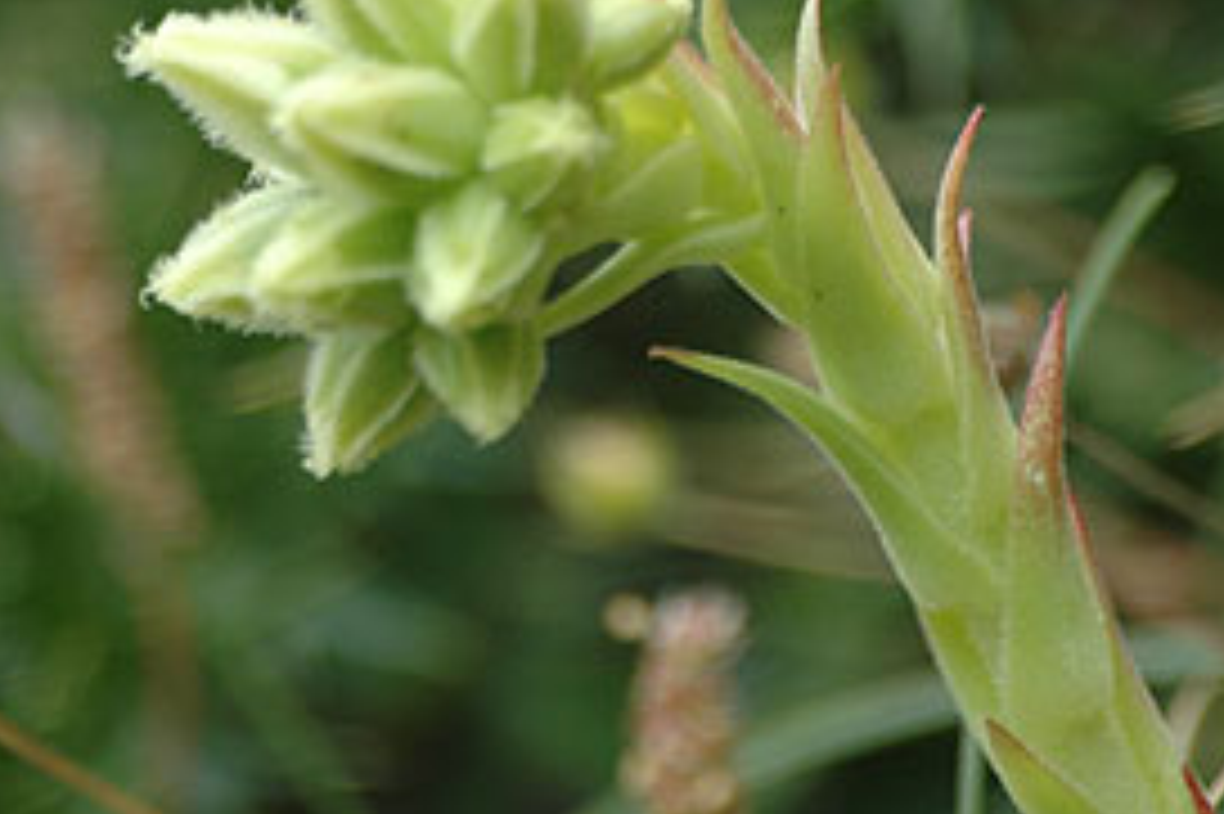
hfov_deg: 2.8
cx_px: 670
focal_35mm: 744
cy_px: 304
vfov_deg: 1.8
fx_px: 25280
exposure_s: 1/200
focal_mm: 300
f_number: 5.6
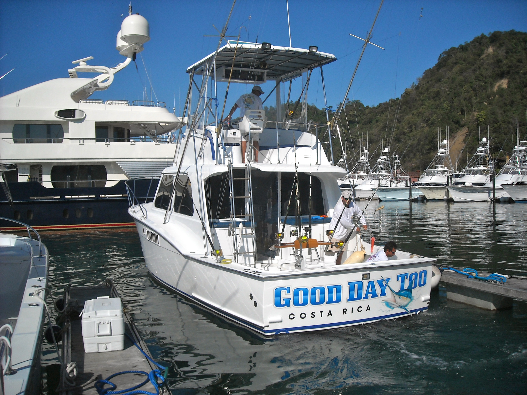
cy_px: 198
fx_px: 533
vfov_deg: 40.7
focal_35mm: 35
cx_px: 264
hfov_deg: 52.6
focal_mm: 5.7
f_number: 5.6
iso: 64
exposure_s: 1/840
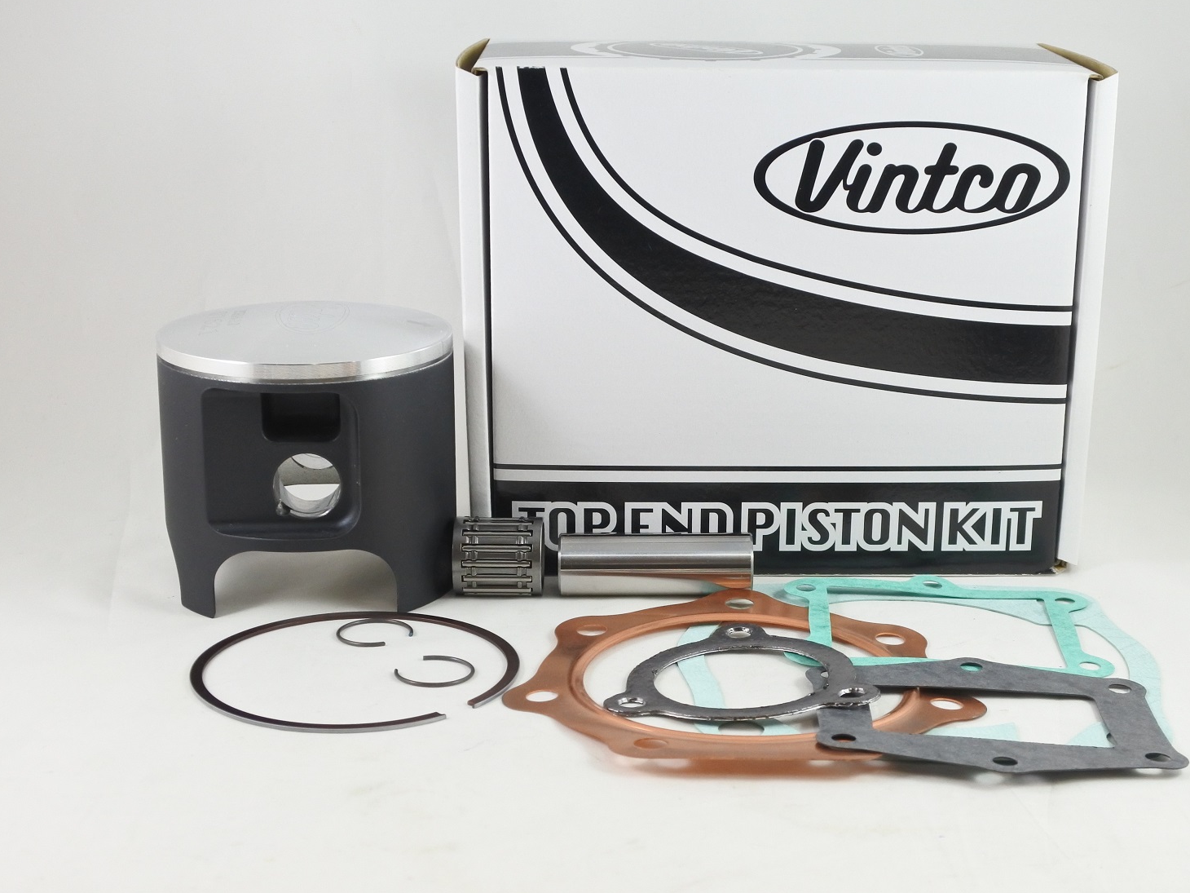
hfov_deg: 42.9
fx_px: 1513
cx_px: 650
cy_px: 442
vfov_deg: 32.9
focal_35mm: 44
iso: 560
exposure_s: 1/125
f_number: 4.2
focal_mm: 15
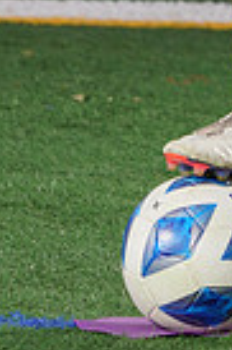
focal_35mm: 1097
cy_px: -350
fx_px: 10630
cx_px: 391
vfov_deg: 1.9
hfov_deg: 1.2
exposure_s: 1/200
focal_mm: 259
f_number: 7.1
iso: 200
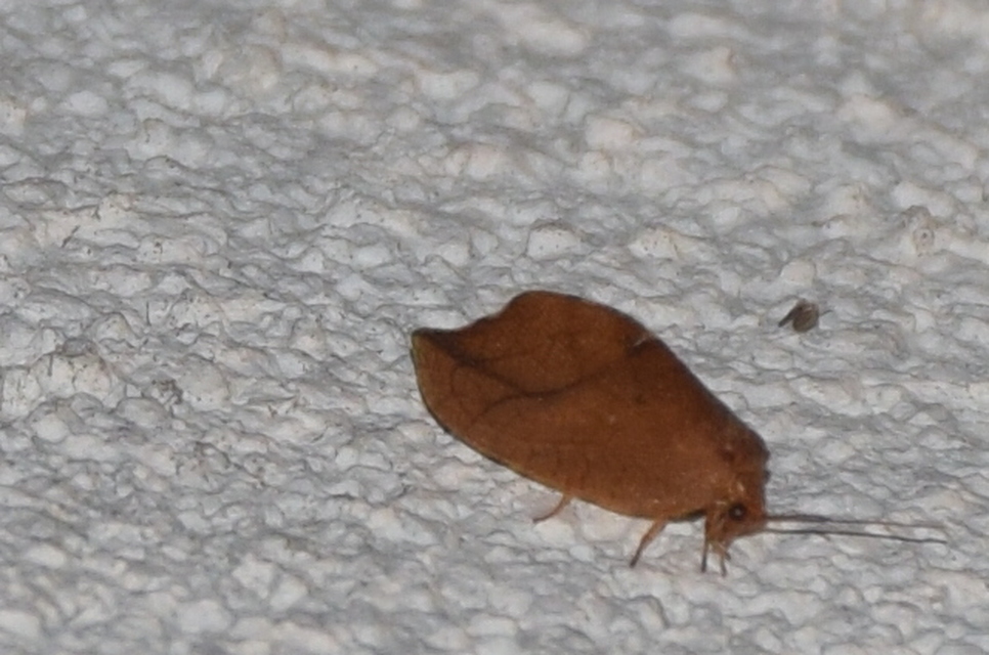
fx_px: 5758
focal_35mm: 210
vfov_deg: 6.5
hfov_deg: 9.8
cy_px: 328
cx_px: 494
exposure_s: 1/60
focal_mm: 140
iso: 320
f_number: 5.6
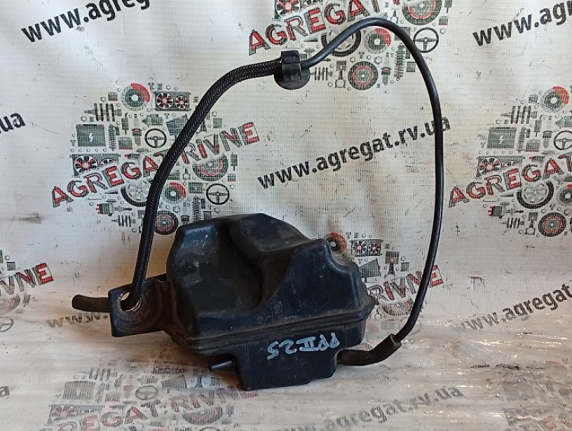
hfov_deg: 36.8
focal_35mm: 52
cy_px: 216
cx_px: 286
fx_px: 861
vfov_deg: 28.1
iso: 192
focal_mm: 3.96
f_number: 1.8
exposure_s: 1/50
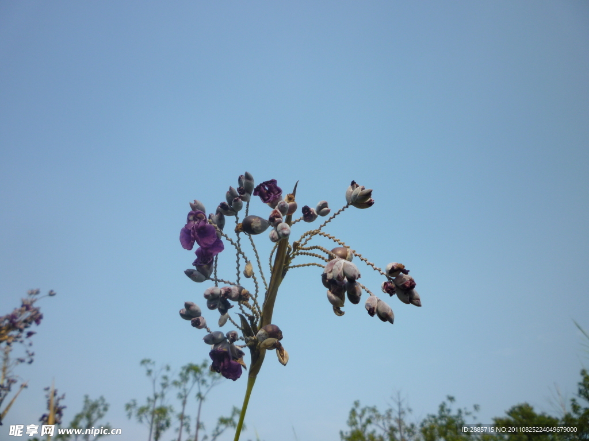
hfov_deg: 61.7
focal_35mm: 29
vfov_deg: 48.2
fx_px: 493
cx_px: 294
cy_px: 220
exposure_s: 1/500
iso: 80
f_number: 4
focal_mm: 5.2
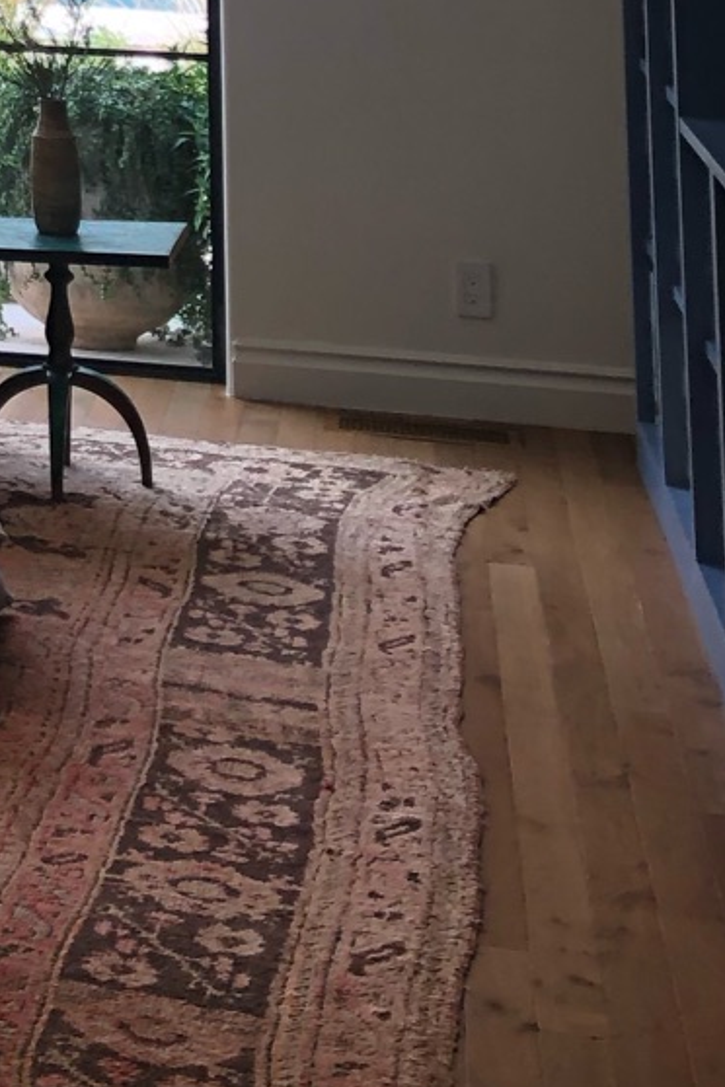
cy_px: -694
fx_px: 3232
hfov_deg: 11.6
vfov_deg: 16.7
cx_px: -706
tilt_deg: +7.2
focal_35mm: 107
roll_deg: -1.1
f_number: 1.8
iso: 20
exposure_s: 1/158
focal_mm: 4
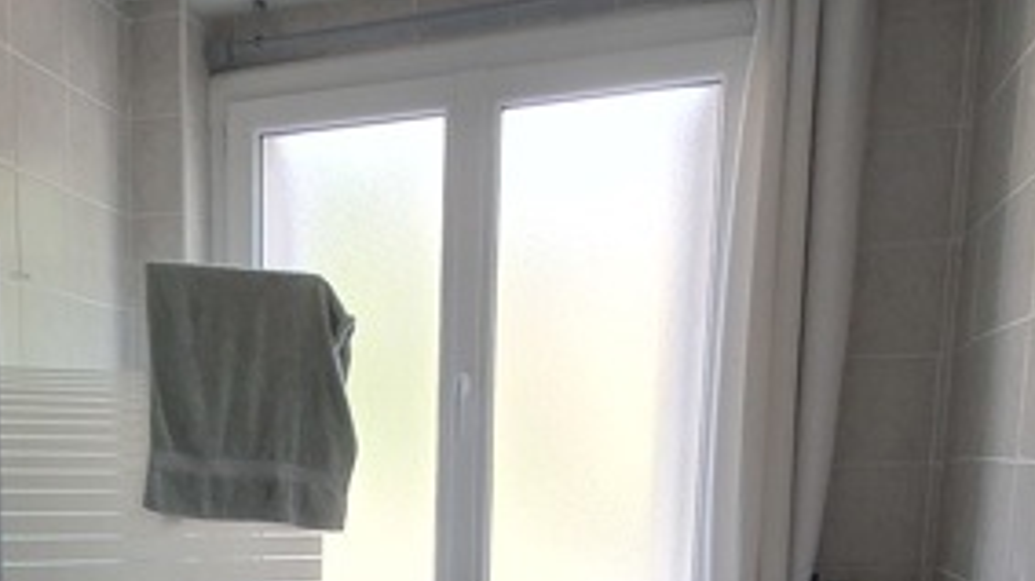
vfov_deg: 27.4
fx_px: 1097
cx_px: 232
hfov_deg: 48.1
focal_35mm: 40
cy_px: 625
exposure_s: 1/50
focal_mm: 1.8
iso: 64
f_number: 2.2
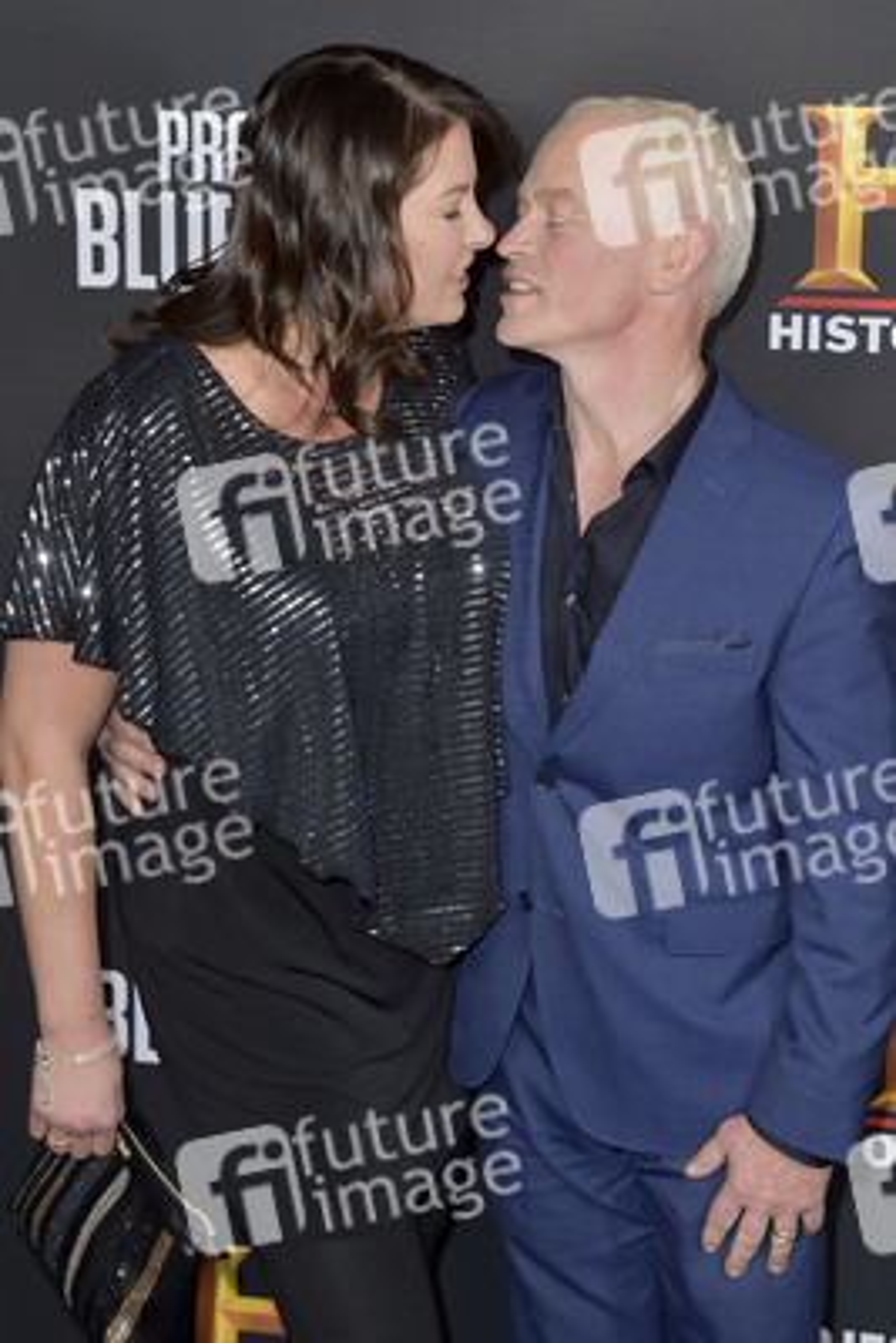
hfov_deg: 23.4
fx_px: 2163
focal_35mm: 58
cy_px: 672
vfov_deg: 34.5
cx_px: 448
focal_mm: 58
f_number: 5.6
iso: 250
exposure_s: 1/250
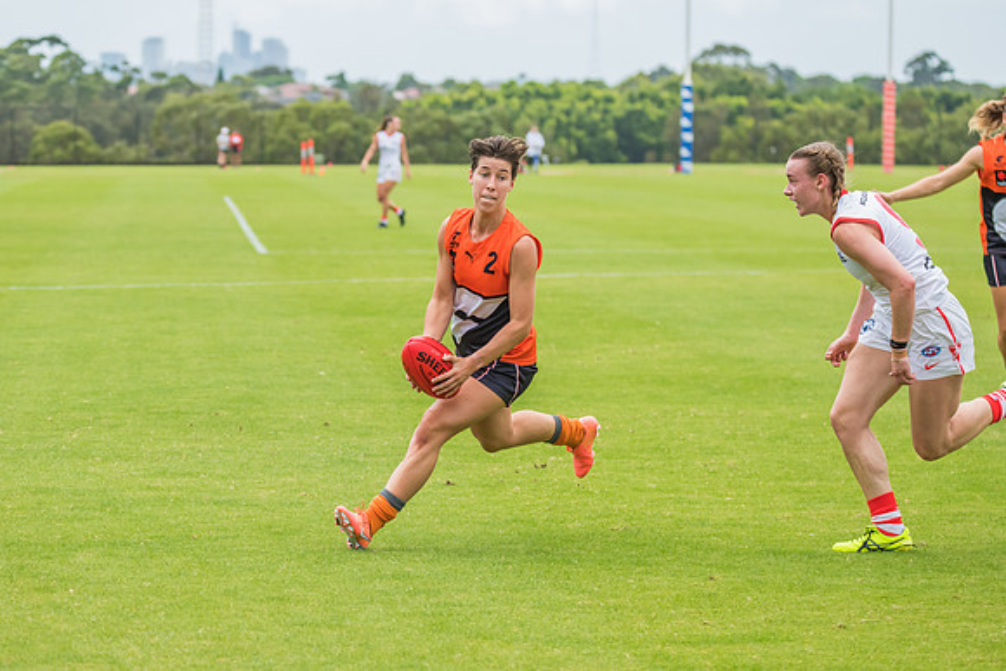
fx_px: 4937
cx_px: 428
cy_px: 347
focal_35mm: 177
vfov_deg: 7.8
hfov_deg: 11.6
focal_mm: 150
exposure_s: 1/1600
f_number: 7.1
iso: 800
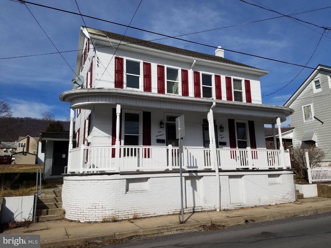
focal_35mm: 26
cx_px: 166
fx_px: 249
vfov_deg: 53.1
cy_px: 124
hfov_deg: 67.3
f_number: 1.7
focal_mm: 4.2
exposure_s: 1/6240
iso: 50
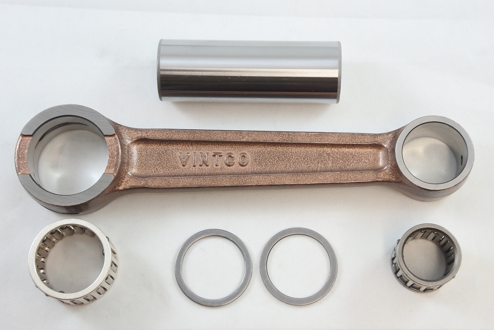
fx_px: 741
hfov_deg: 36.9
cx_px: 247
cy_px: 165
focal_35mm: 54
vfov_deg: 25.1
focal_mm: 20.1
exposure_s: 1/125
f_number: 4.8
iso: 720
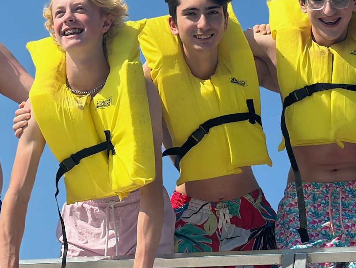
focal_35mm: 116
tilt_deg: +28.9
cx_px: 70
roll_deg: -3.1
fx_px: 1193
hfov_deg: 16.8
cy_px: -1
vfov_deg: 12.6
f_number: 1.78
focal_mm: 6.86
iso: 100
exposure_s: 1/7092
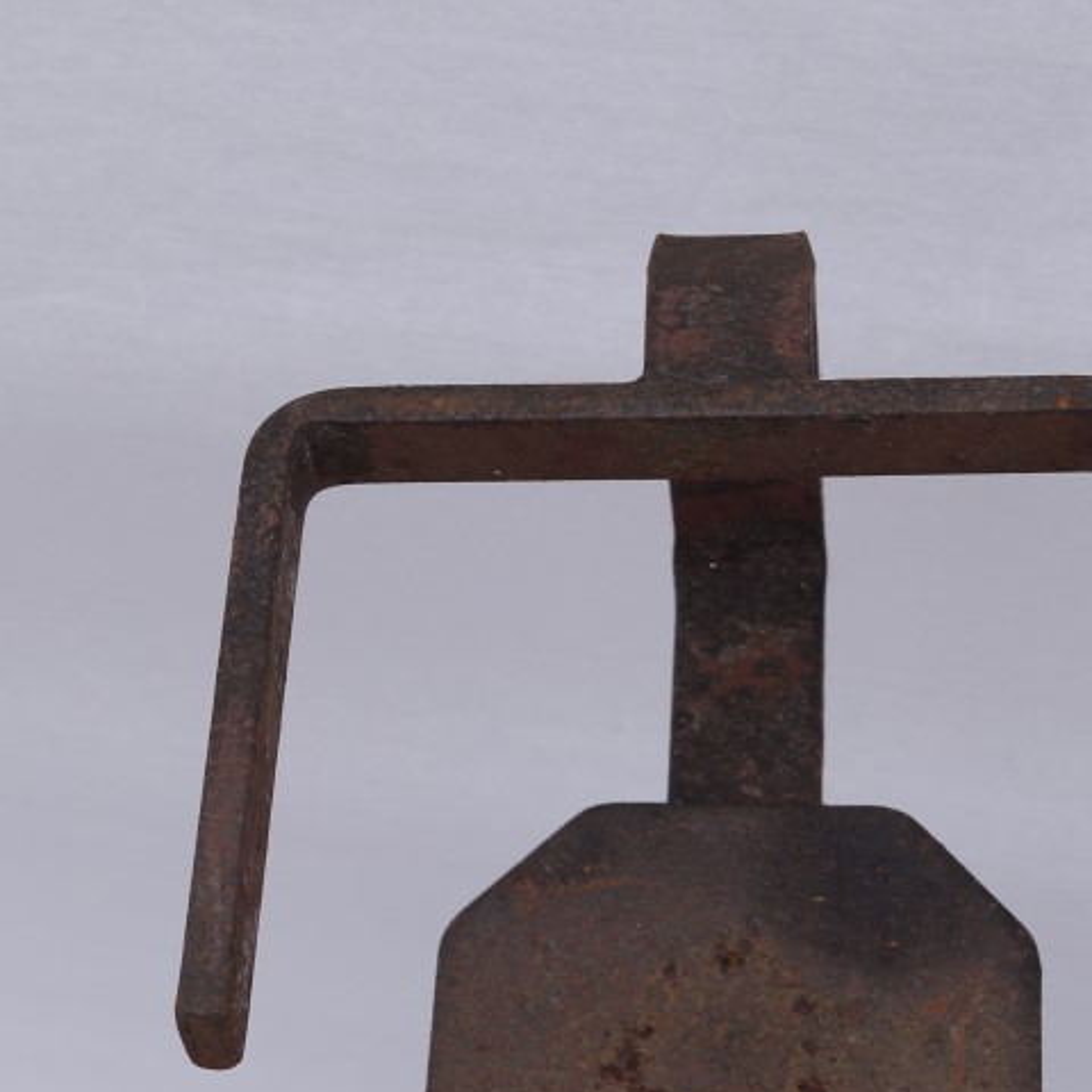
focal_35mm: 107
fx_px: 3820
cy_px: 794
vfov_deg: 16.2
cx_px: 764
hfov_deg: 16.2
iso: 100
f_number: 7.1
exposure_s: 1/100
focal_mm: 35
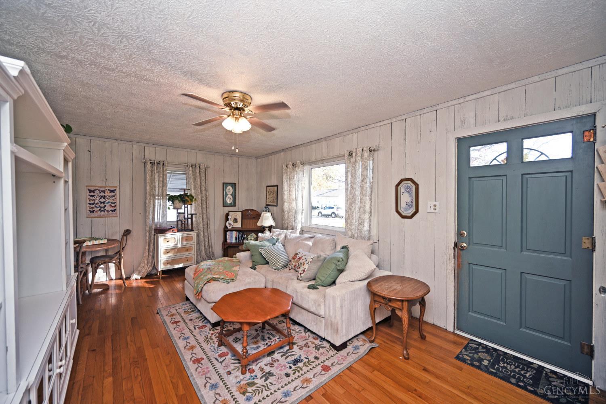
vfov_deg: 81.2
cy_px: 202
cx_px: 303
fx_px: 236
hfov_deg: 104.3
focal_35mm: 14
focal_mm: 14
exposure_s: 1/60
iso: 100
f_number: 4
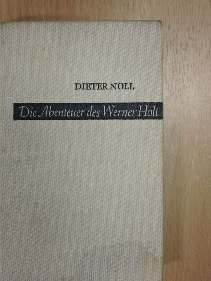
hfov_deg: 22.6
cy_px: 140
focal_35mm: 65
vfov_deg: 29.8
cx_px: 106
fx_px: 528
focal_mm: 11.6
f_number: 4.2
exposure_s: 1/25
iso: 400
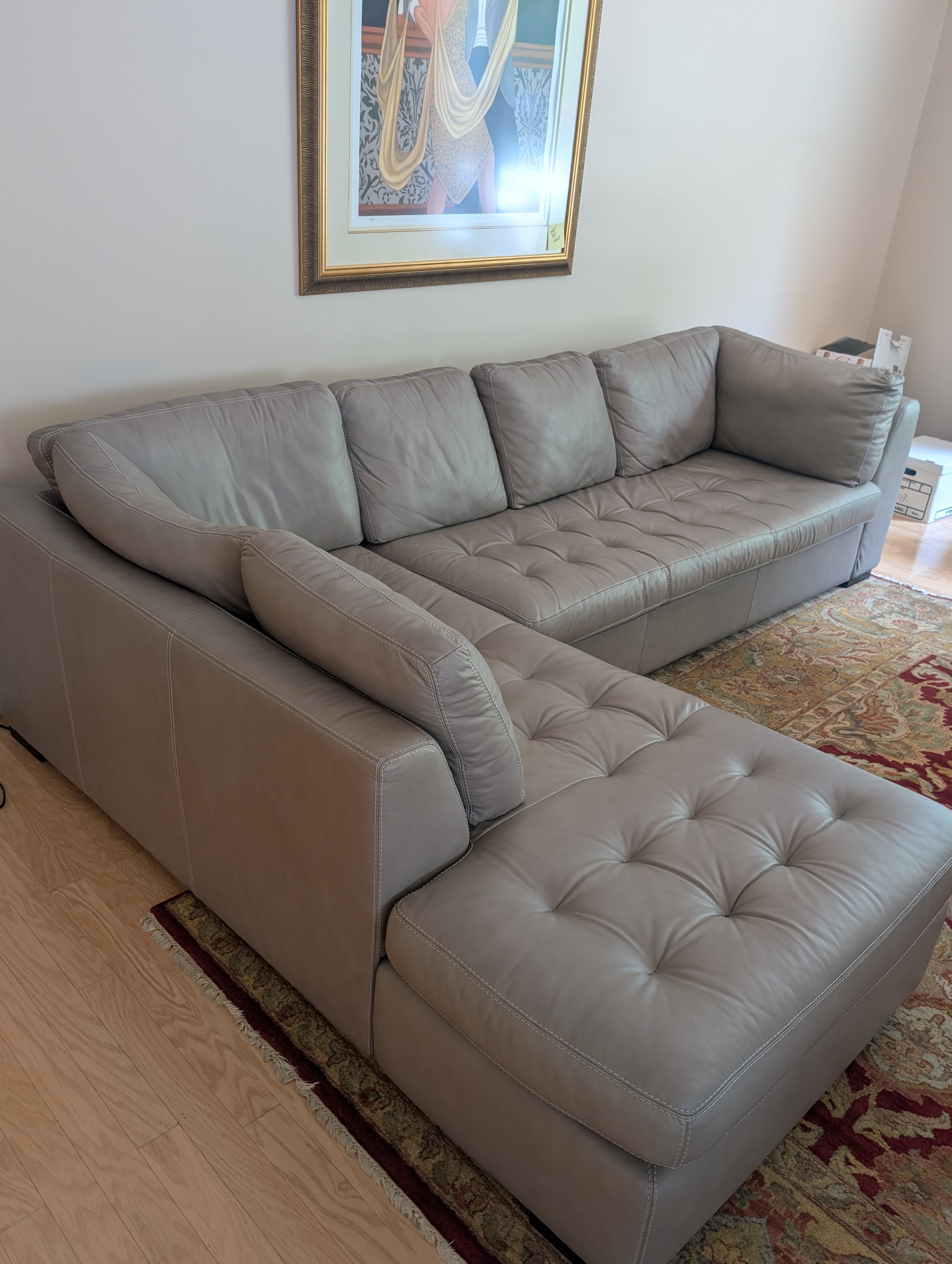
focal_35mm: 27
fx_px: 988
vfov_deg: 65.0
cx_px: 454
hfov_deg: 51.4
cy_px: 710
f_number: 1.68
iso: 63
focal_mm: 6.9
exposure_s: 1/26.5
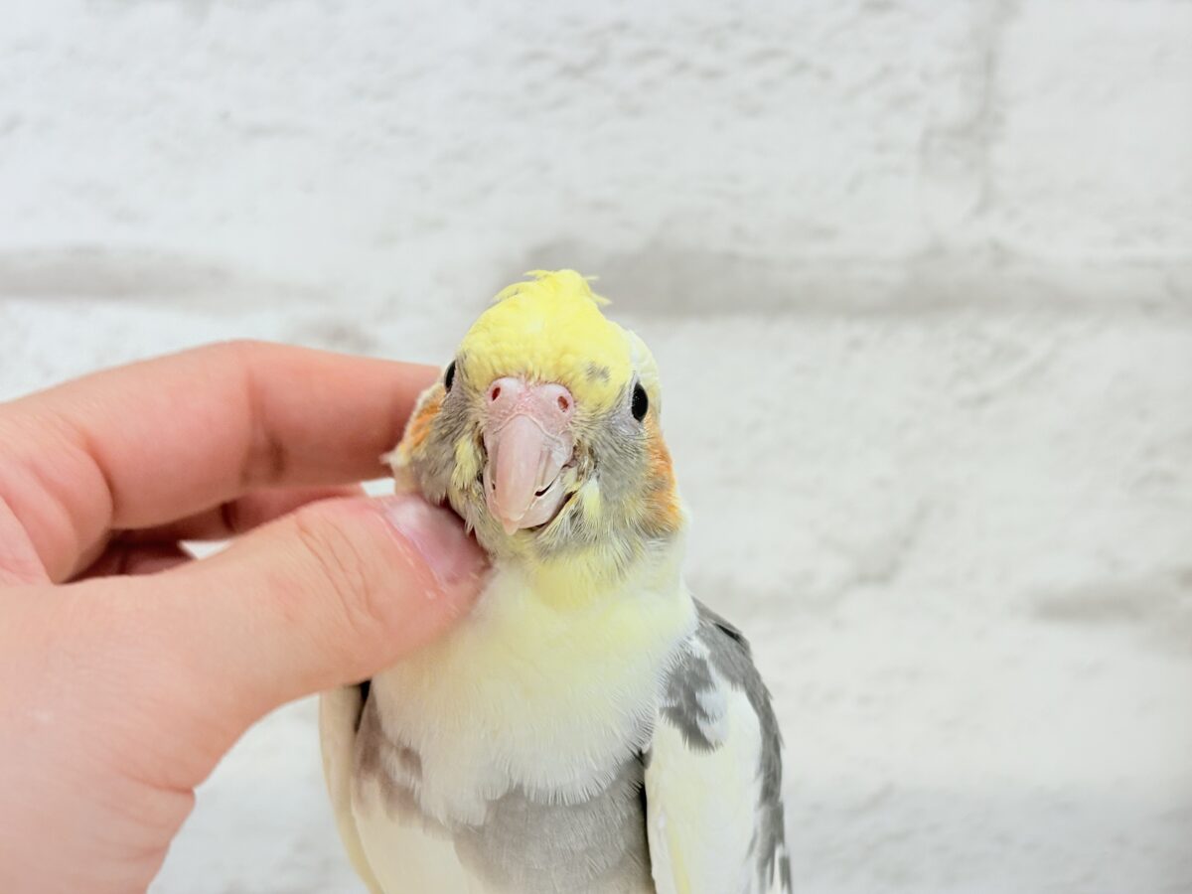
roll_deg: +0.0
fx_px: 1791
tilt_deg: -4.2
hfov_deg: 36.8
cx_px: 596
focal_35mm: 52
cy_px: 447
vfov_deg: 28.0
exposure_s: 1/50
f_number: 1.6
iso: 32
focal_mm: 5.96
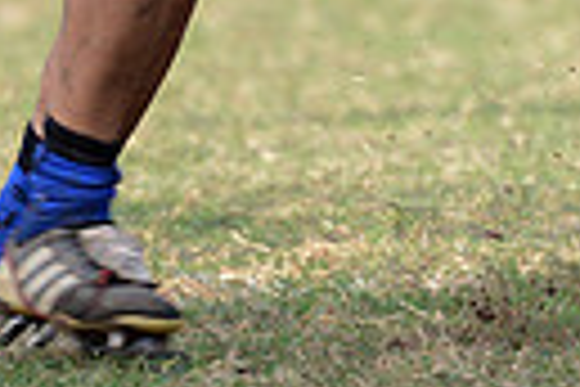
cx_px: 985
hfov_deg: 1.7
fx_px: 19541
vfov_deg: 1.1
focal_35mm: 1213
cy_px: -430
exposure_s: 1/500
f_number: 4
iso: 500
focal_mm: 270
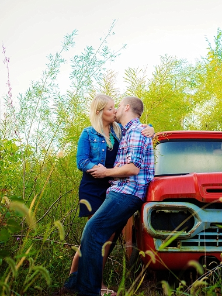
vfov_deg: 26.7
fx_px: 624
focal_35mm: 73
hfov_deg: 19.8
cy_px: 148
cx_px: 203
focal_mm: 50
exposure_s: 1/200
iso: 200
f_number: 3.2
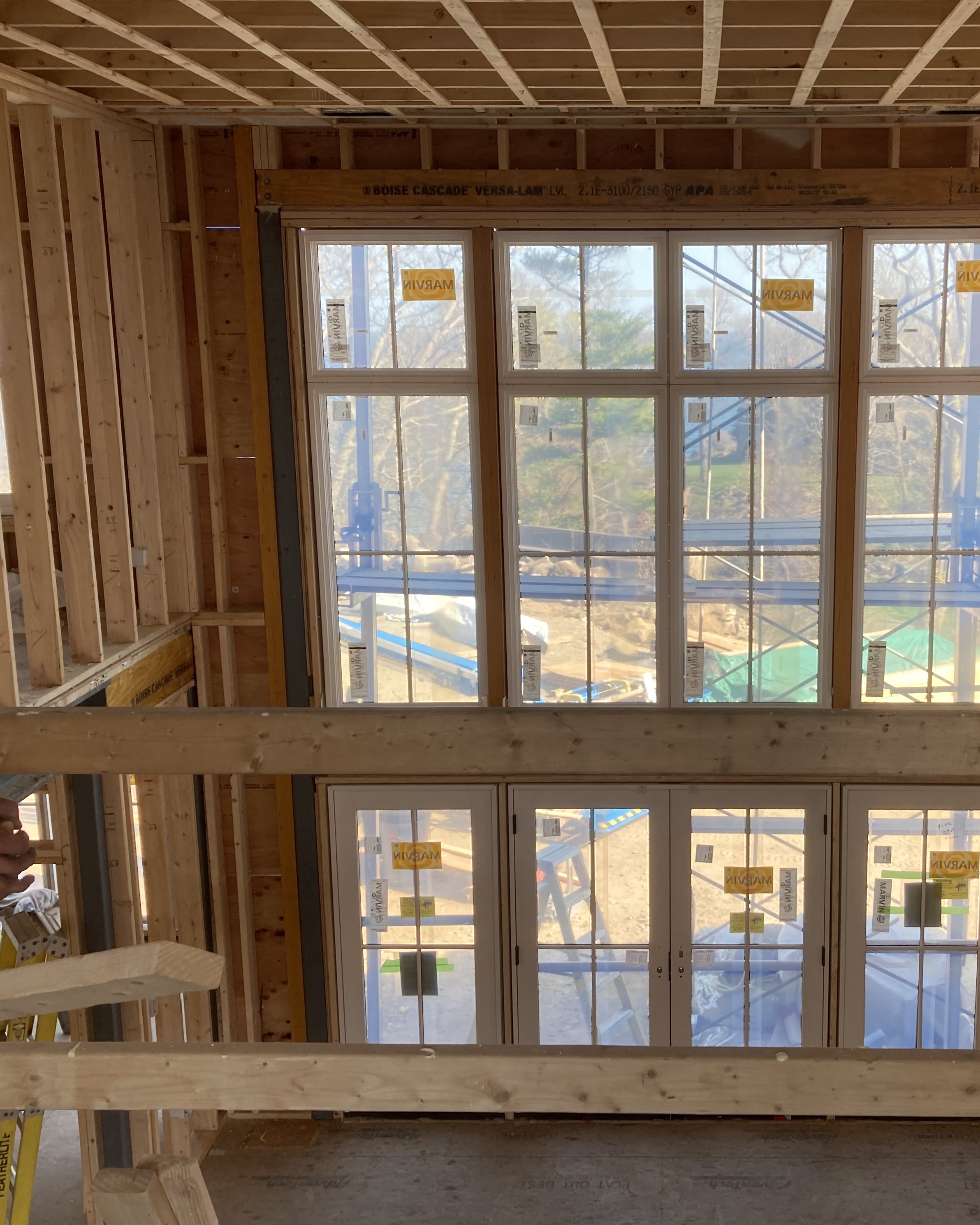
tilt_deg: -11.6
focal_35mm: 37
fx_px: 1341
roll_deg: +0.3
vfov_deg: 49.1
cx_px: 678
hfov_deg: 39.5
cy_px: 615
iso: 20
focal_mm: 3.99
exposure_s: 1/123
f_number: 1.8
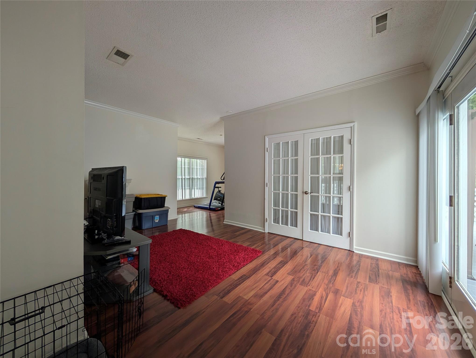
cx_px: 238
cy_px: 179
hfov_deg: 110.5
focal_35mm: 12
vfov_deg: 94.6
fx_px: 165
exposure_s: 1/103
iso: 50
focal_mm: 2.02
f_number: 1.7
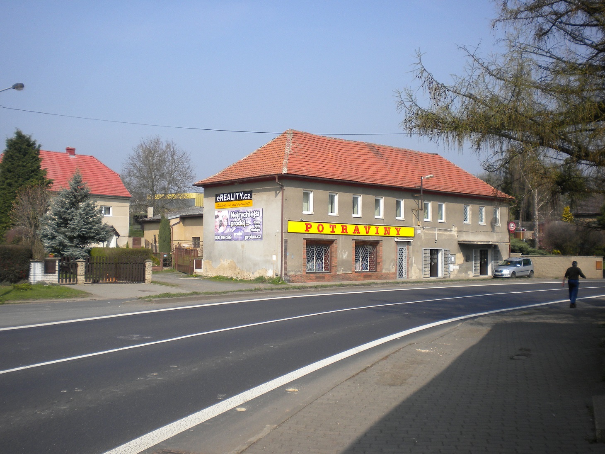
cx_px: 302
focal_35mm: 41
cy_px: 227
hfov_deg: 45.8
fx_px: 717
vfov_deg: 35.1
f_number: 4.9
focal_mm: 7.4
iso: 80
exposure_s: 1/462
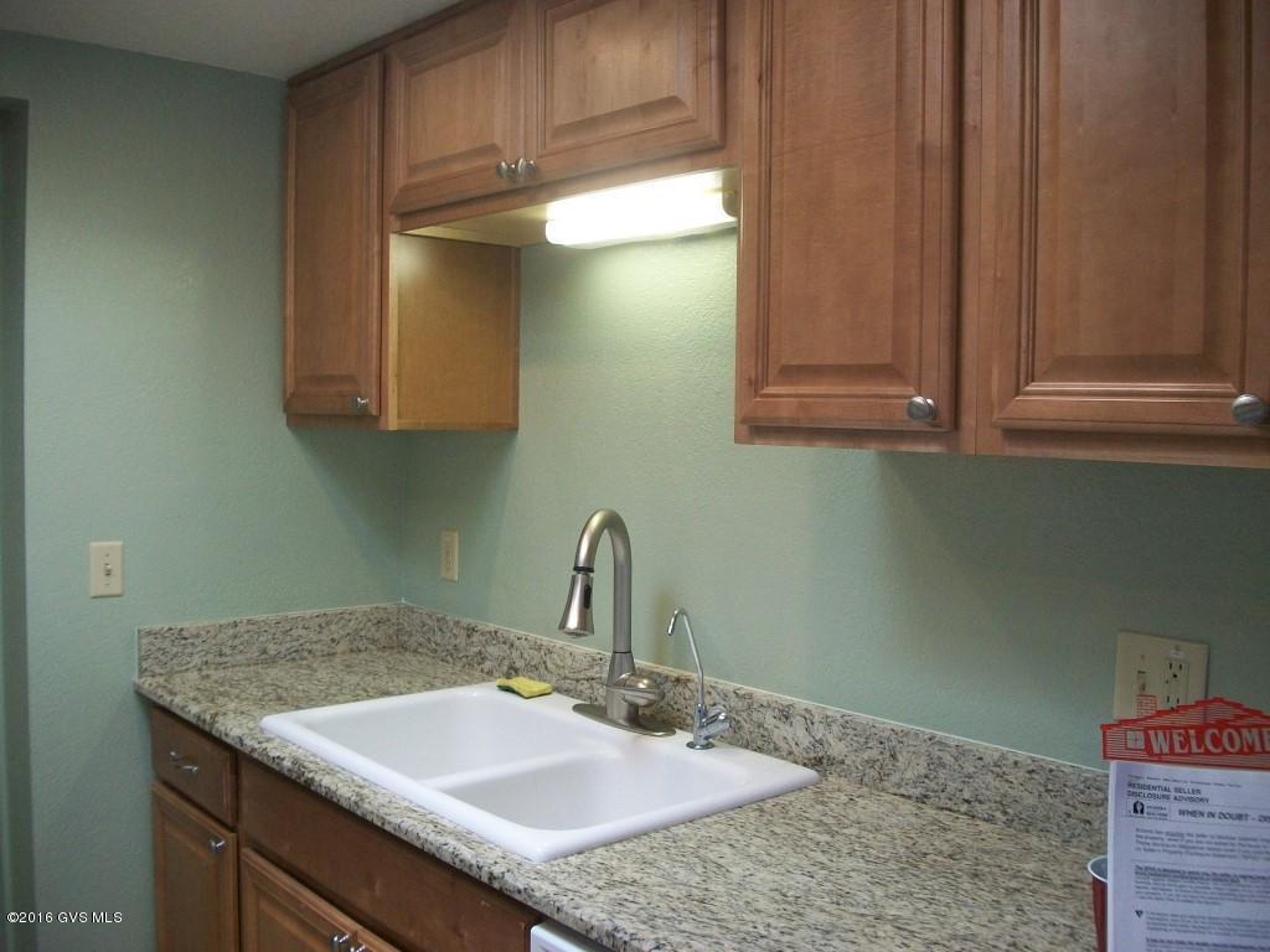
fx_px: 1174
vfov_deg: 44.2
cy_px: 476
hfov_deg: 56.8
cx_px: 635
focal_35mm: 32
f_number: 2.9
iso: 130
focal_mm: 5.7
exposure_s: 1/30
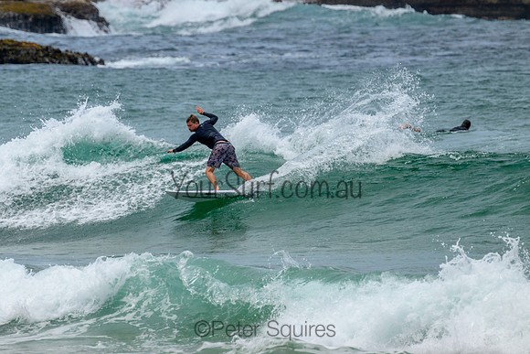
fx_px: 14131
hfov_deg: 2.1
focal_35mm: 960
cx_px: 217
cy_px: 147
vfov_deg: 1.4
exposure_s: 1/2000
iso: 800
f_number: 11
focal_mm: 800
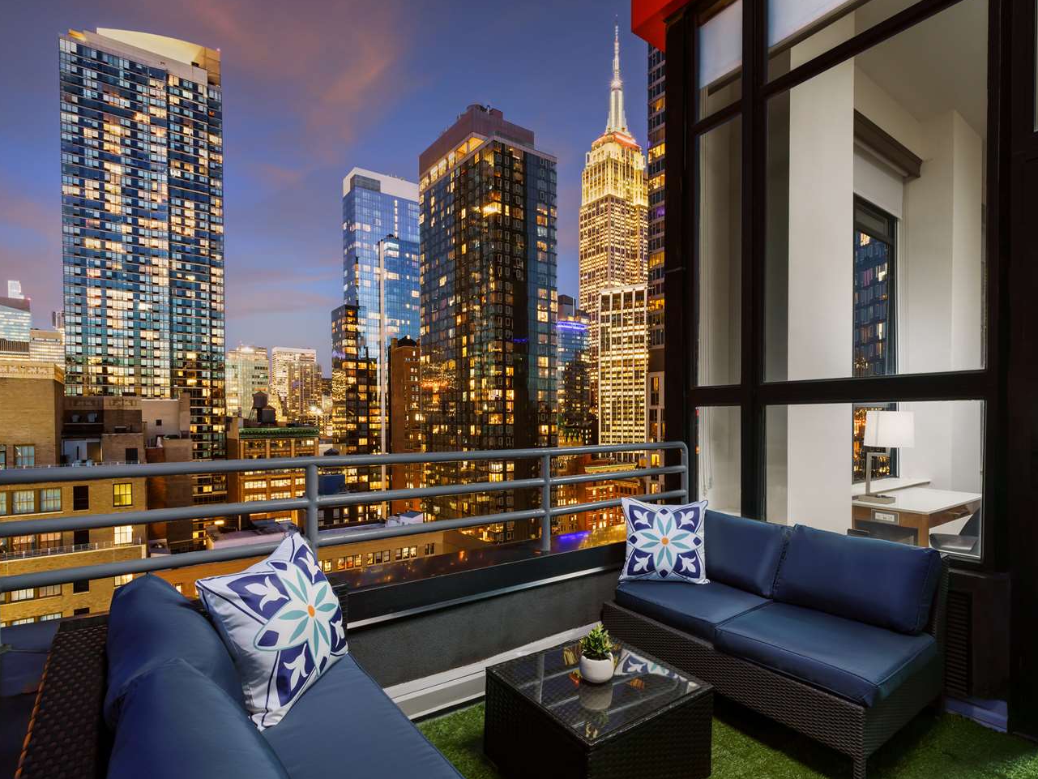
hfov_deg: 87.5
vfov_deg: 71.6
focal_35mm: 18
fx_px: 540
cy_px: 400
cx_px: 564
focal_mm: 16
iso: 320
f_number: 13
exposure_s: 1/160
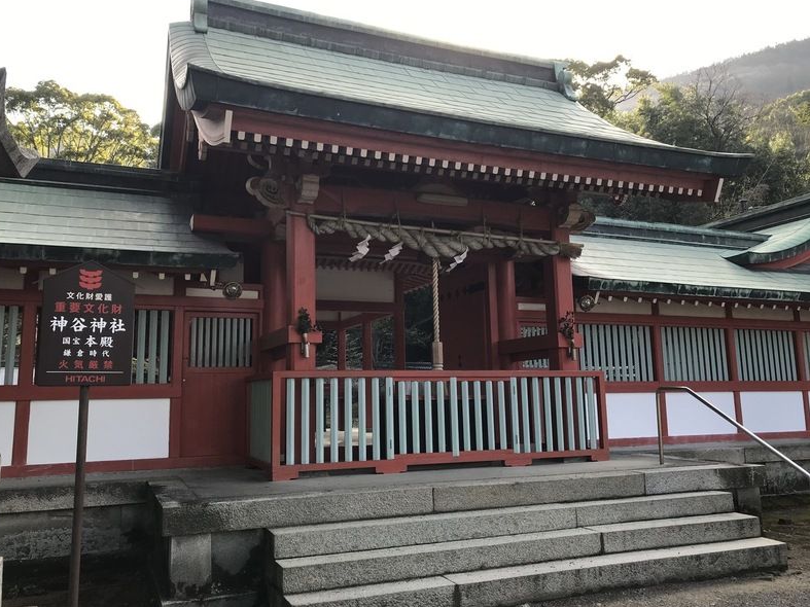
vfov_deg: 48.2
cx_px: 392
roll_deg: +1.2
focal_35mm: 29
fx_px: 678
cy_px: 298
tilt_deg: +10.2
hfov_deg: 61.7
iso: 20
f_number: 1.8
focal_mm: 3.99
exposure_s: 1/341
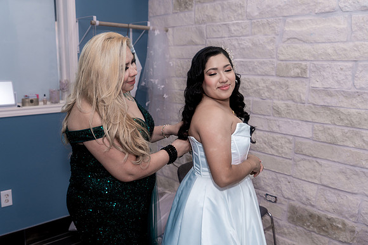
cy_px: 122
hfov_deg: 54.4
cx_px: 184
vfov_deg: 37.9
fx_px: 358
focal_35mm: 35
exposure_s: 1/250
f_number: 4
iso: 640
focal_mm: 35
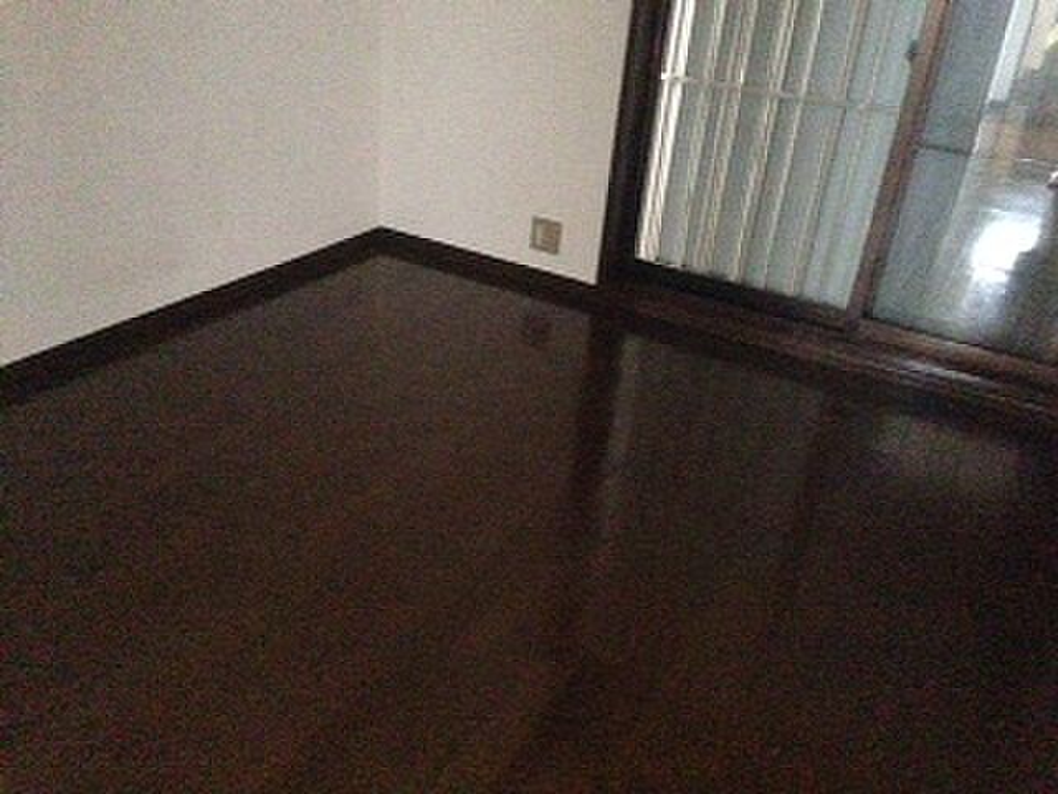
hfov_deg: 55.4
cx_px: 529
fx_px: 1009
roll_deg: -4.1
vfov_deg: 42.9
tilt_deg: -27.9
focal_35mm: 33
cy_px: 397
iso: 3200
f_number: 2.4
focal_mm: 4.12
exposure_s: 1/15
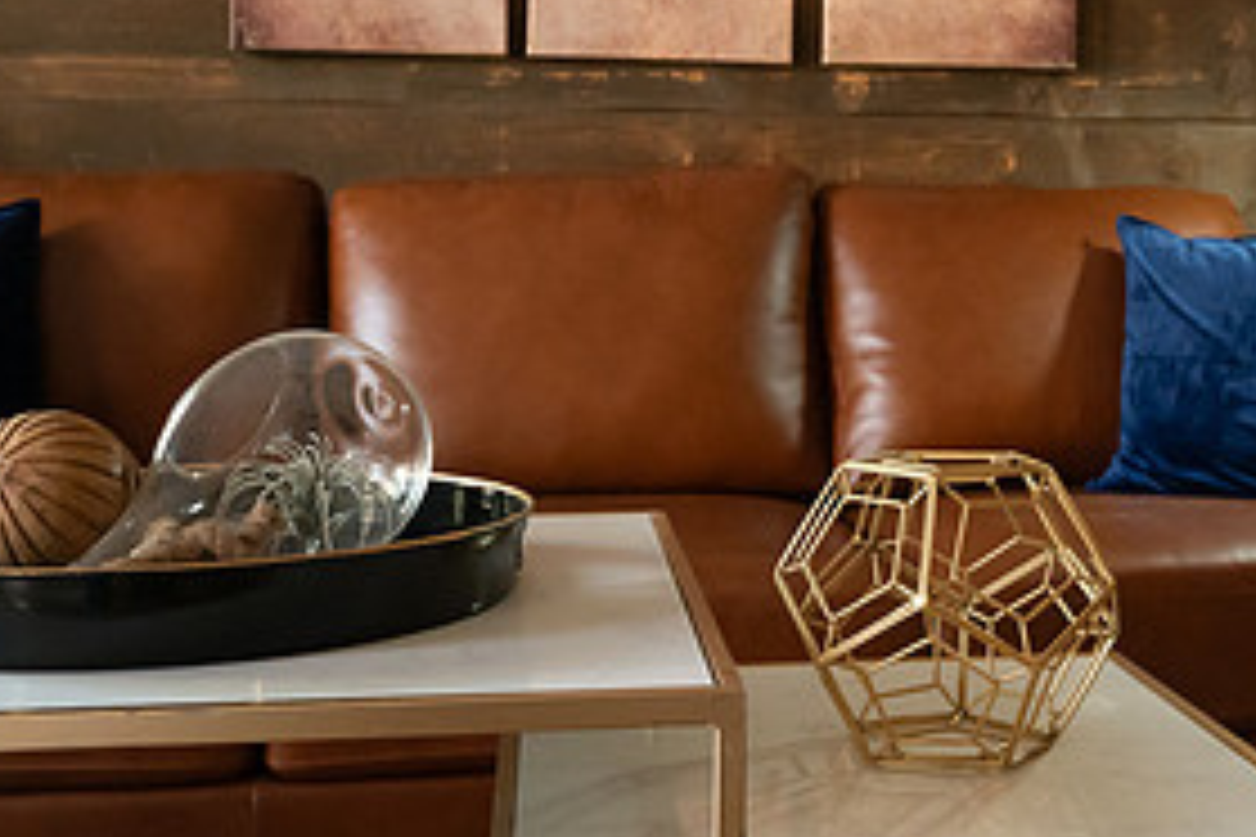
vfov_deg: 25.0
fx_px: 1884
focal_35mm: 54
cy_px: 338
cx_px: 842
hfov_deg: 36.5
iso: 6400
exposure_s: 1/80
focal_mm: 26
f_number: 5
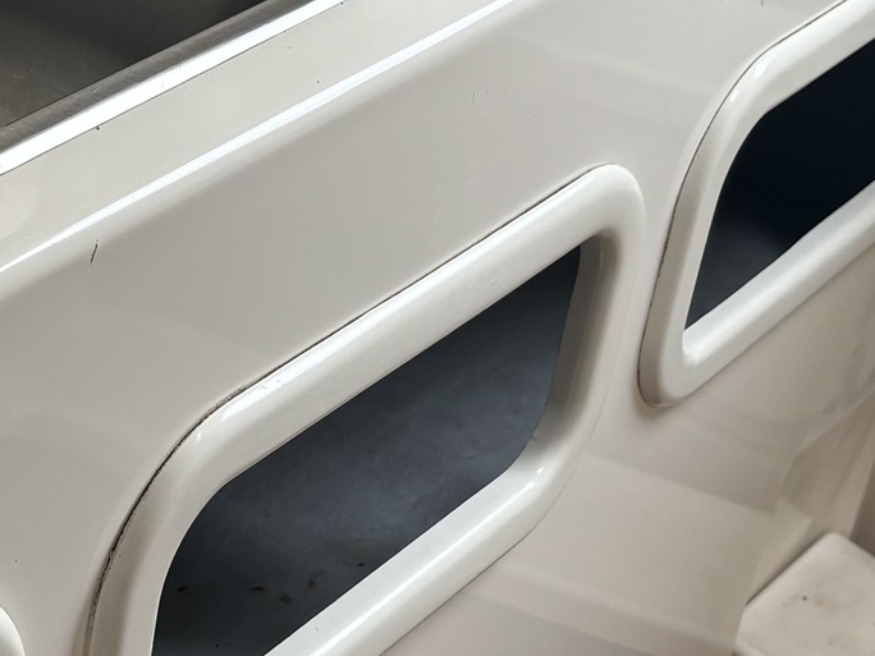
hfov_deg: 20.0
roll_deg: -3.2
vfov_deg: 15.5
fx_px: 2401
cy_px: 199
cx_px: -14
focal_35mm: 95
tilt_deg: -30.4
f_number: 1.6
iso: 50
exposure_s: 1/121
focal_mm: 5.96
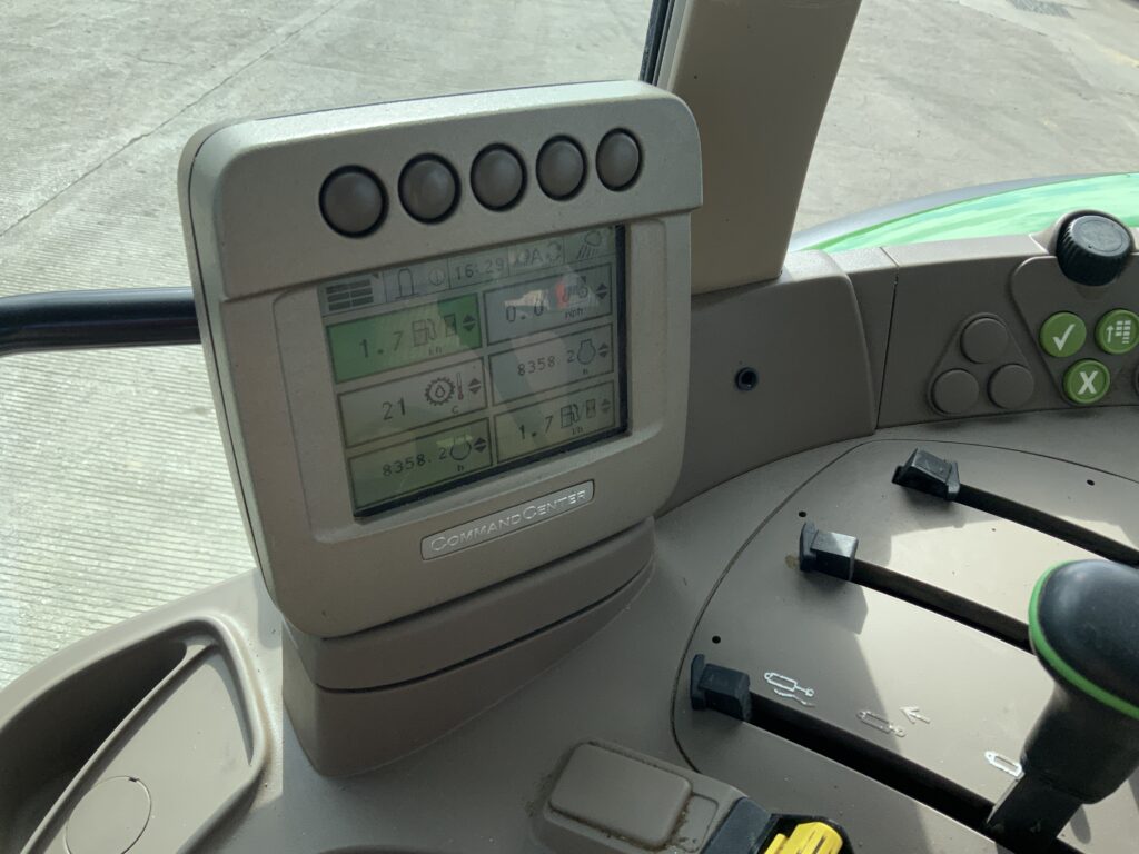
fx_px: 954
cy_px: 427
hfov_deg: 61.7
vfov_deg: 48.2
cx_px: 570
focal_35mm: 29
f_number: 1.8
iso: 16
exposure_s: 1/635
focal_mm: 3
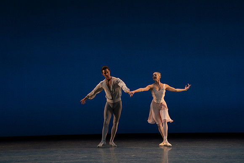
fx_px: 1356
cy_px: 82
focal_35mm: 200
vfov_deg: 6.9
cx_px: 122
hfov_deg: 10.3
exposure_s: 1/500
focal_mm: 200
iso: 3200
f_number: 8
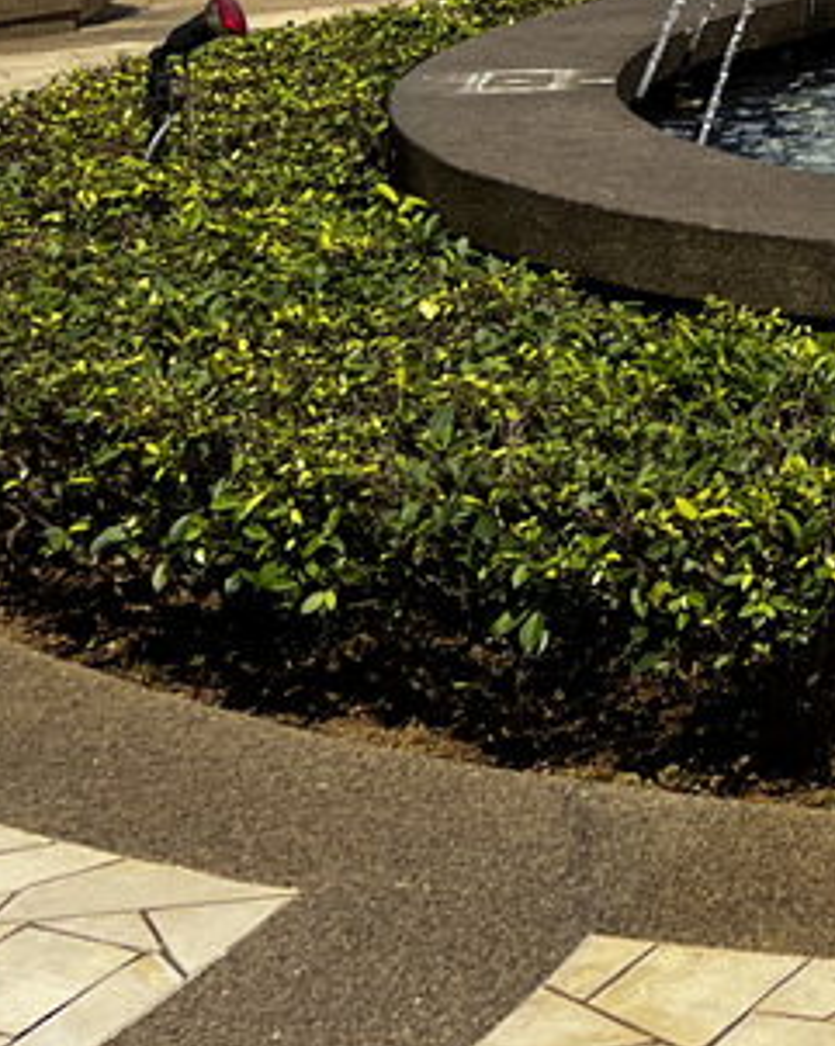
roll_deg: +0.7
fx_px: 3125
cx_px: 1646
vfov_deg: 17.3
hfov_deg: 13.2
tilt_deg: +1.3
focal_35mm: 101
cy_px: -464
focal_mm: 5.7
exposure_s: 1/6993
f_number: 1.5
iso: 50
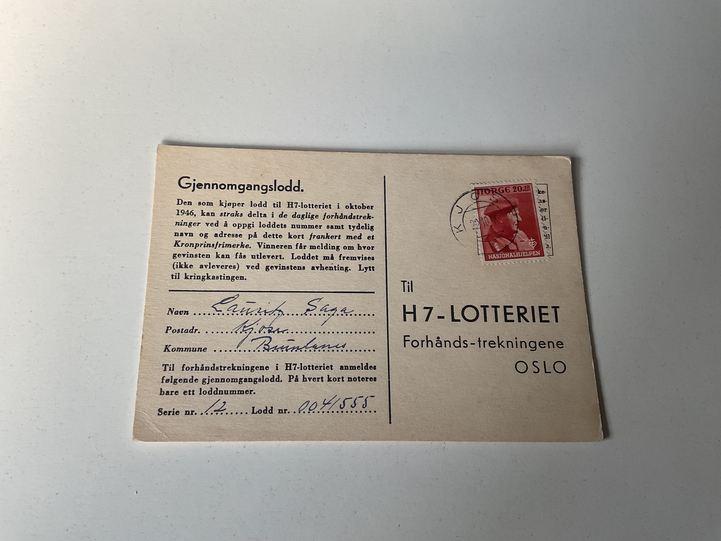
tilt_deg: -73.8
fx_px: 604
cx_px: 360
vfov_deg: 48.2
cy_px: 270
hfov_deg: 61.7
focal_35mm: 29
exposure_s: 1/120
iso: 40
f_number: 1.8
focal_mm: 3
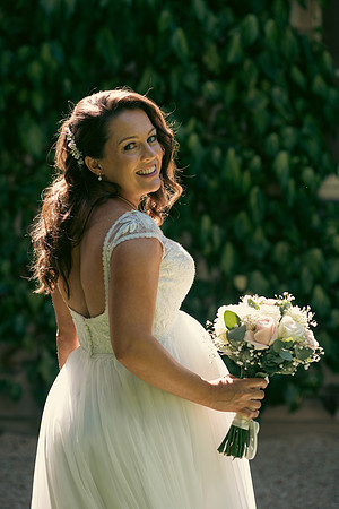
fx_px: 1582
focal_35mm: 112
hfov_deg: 12.2
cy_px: 254
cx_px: 170
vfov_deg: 18.3
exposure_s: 1/200
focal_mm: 112
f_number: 3.5
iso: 125
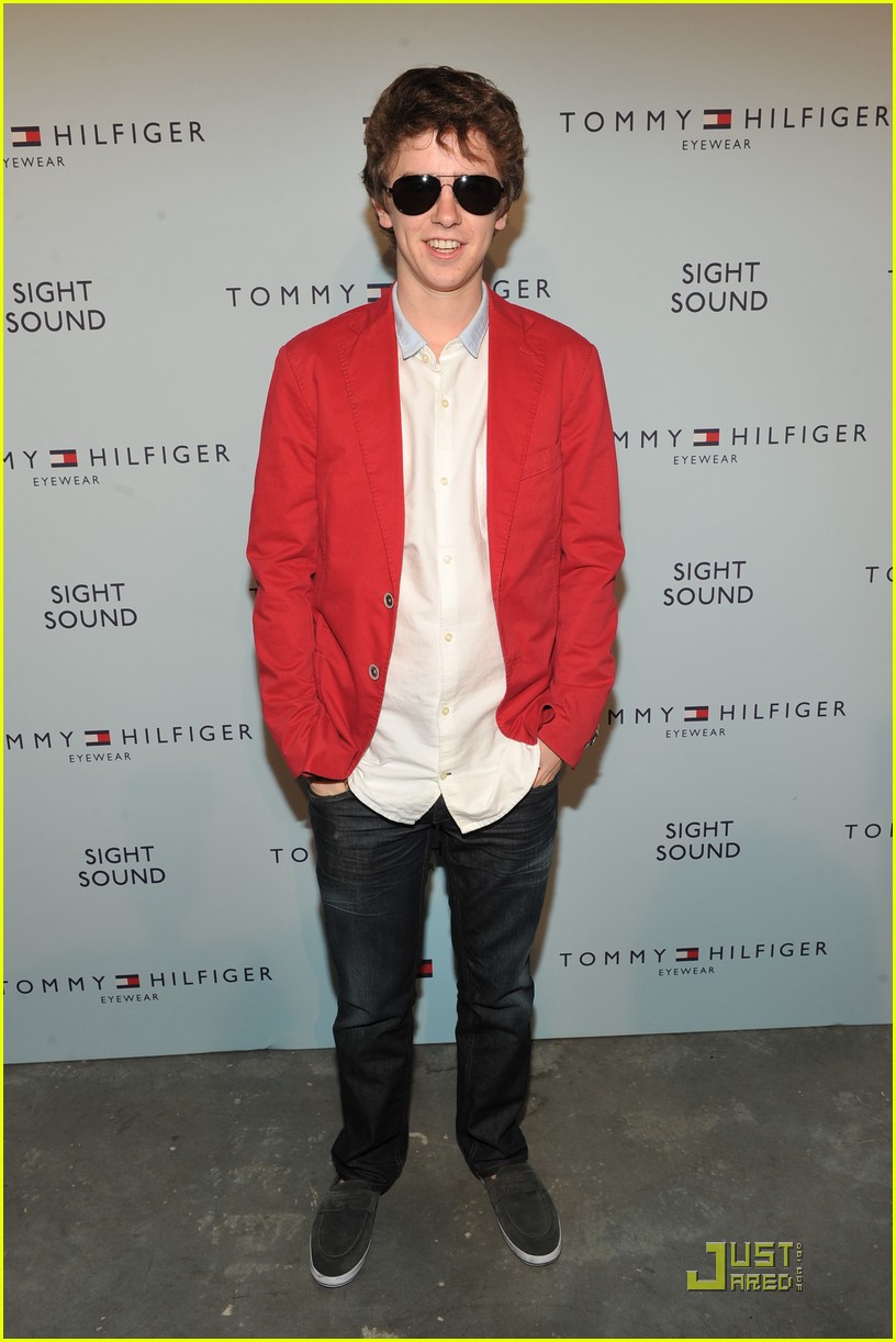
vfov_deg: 60.3
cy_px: 671
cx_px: 448
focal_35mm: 31
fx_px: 1156
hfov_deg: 42.4
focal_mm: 31
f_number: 8
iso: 400
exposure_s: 1/200
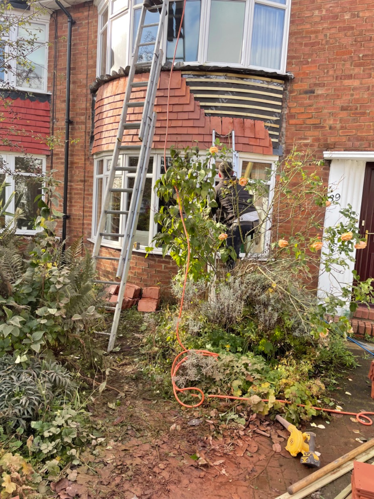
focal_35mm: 26
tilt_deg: -4.9
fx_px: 375
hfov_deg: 53.1
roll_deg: -2.9
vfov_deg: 67.3
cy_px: 250
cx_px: 187
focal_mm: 4.2
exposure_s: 1/450
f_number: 1.6
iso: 32
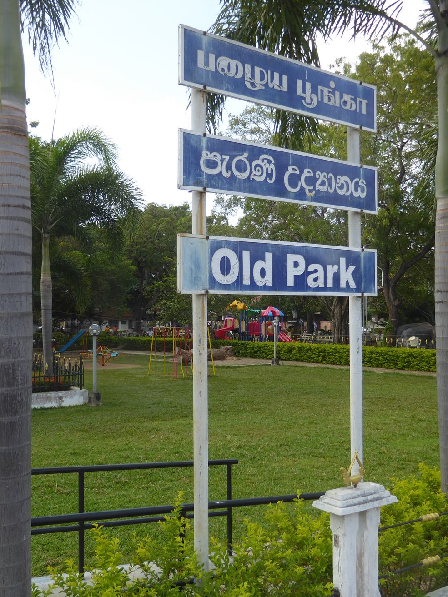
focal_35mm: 39
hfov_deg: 36.8
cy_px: 315
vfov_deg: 47.8
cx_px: 236
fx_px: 673
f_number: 3.5
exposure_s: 1/250
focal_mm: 5.4
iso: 80
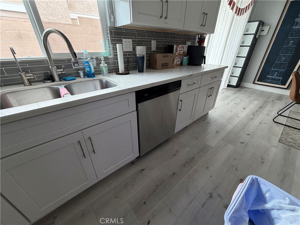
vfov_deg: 85.7
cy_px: 112
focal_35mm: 14
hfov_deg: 102.1
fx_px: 121
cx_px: 150
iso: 160
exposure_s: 1/121
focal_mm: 2.22
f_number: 2.2
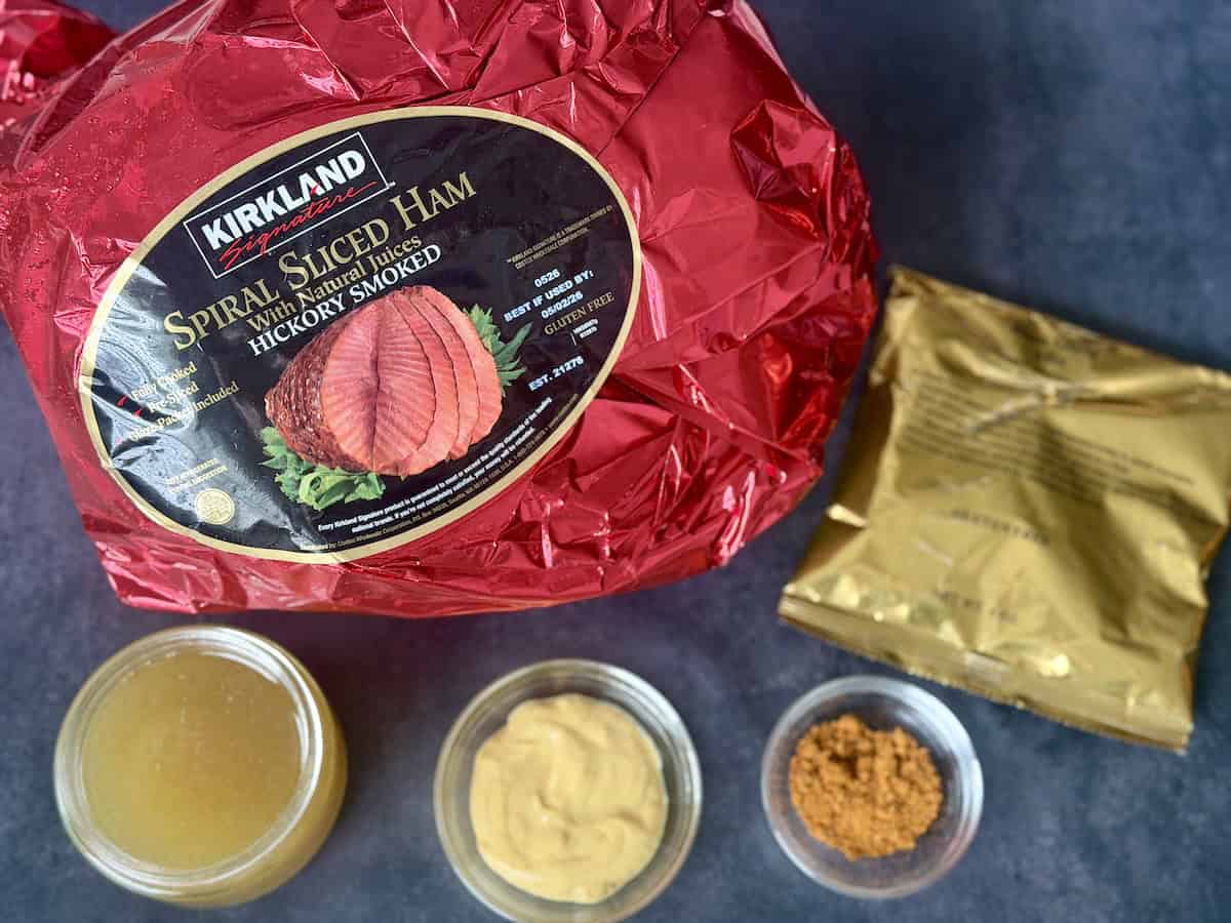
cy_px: 462
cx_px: 616
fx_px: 1707
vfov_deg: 30.3
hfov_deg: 39.7
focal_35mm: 48
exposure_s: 1/60
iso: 200
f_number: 1.8
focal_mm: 6.8
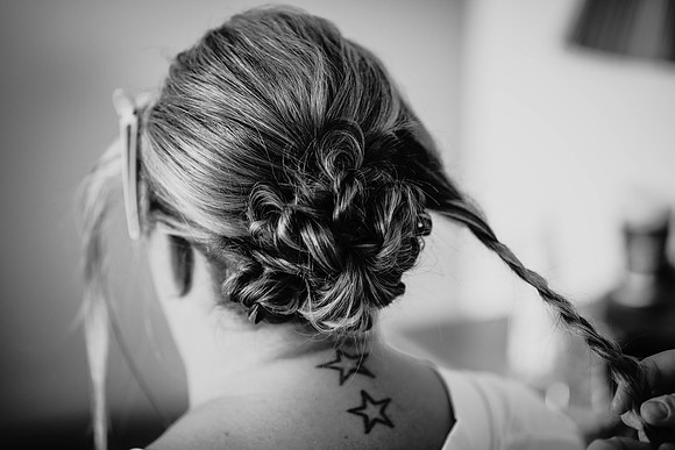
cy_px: 225
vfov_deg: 16.1
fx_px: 1594
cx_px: 338
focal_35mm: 85
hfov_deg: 23.9
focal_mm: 85
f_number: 2
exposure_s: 1/320
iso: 400
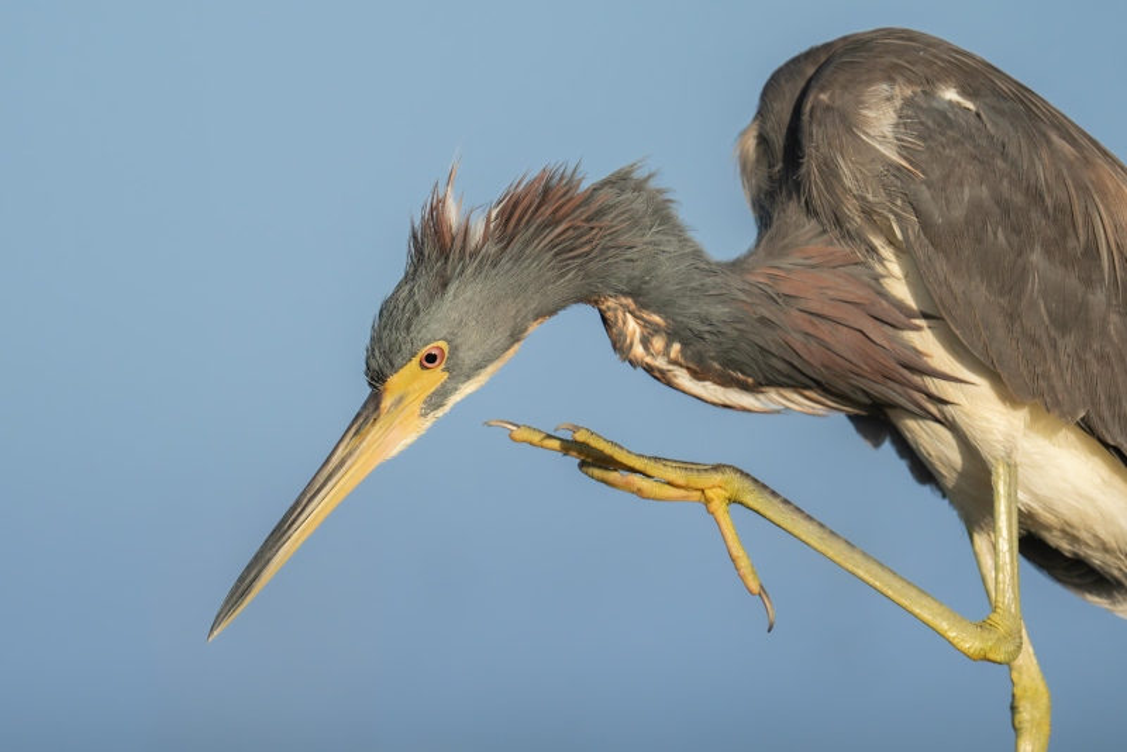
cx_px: 564
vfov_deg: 1.7
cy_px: 376
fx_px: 25052
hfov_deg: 2.6
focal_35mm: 800
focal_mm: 800
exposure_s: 1/2500
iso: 3200
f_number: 9
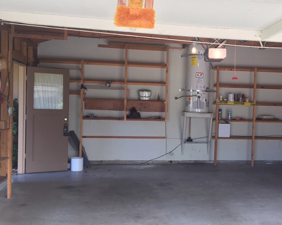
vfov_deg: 34.1
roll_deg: -0.5
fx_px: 367
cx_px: 193
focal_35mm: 44
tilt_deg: -1.2
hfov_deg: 41.4
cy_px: 120
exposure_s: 1/120
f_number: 2.2
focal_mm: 4.15
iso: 40
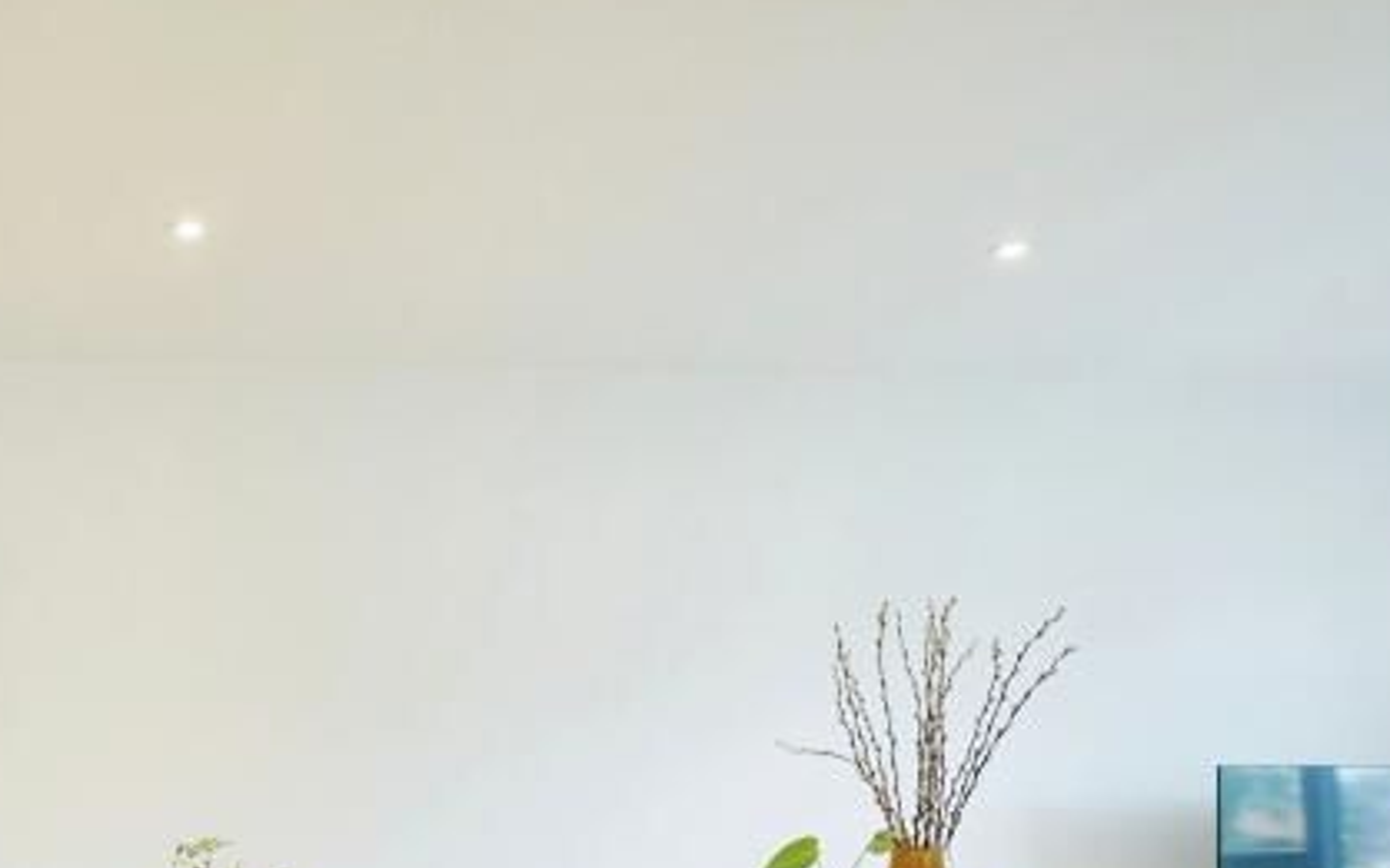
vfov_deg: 29.7
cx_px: 3
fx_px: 1515
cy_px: 880
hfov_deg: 42.6
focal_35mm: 40
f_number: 7.1
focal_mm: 16
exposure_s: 1/50
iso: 2000
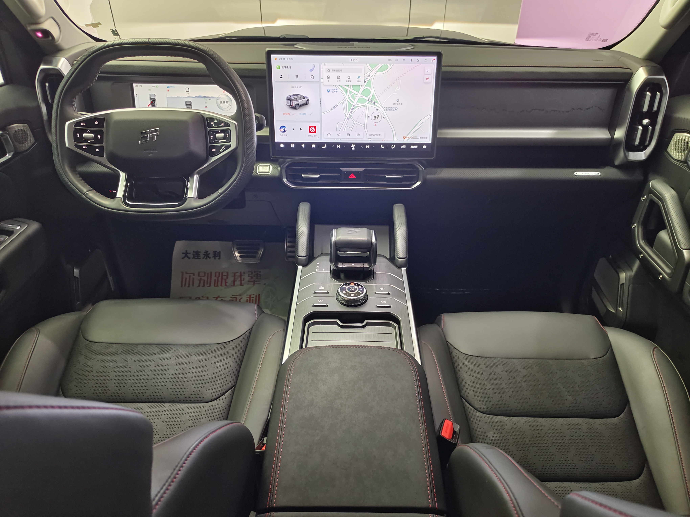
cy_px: 258
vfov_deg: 56.8
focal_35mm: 24
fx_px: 478
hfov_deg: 71.6
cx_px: 345
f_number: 1.88
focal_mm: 5.56
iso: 1373
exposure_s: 1/33.3
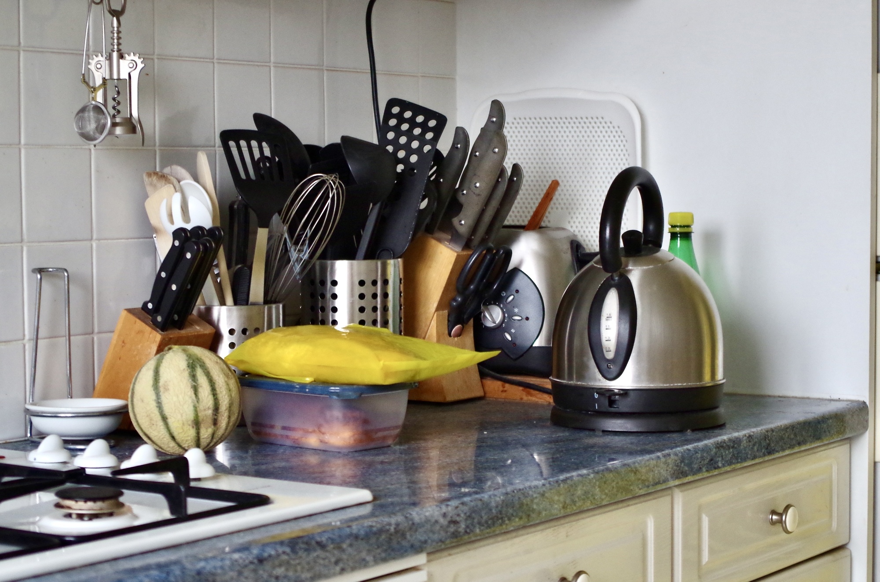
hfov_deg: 24.8
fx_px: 2000
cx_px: 440
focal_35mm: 82
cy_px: 291
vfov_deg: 16.6
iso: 1600
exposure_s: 1/50
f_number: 5.6
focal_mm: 55
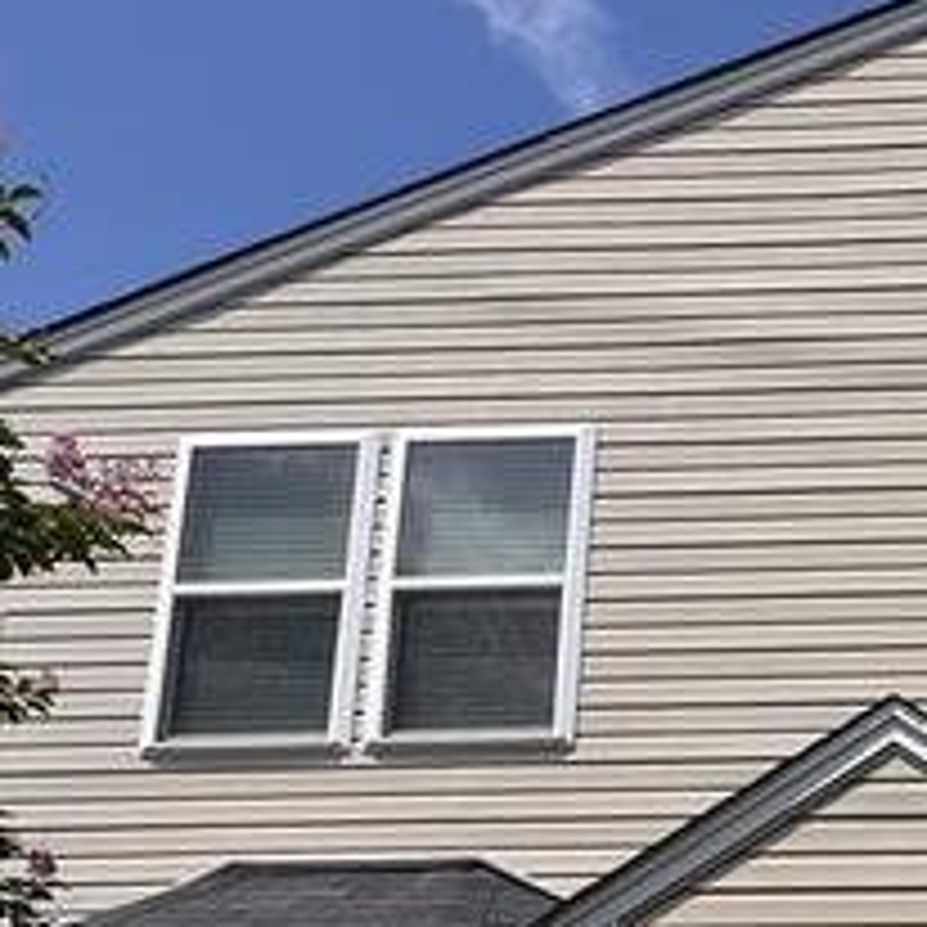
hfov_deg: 28.5
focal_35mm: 48
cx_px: 1224
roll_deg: +0.9
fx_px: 1454
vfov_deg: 32.1
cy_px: 965
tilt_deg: +11.3
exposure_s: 1/3390
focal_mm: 2.22
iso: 50
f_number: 2.2
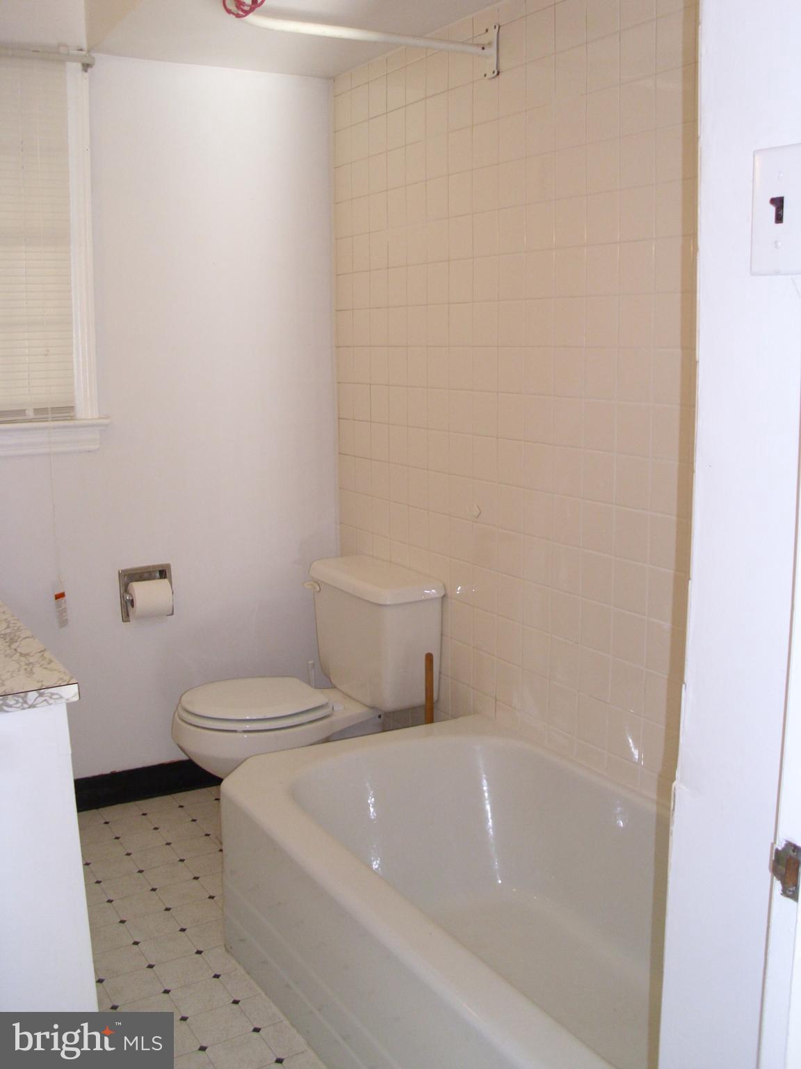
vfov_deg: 49.0
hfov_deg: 37.7
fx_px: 1172
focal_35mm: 38
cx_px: 400
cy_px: 534
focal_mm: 6.36
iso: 200
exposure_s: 1/60
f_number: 3
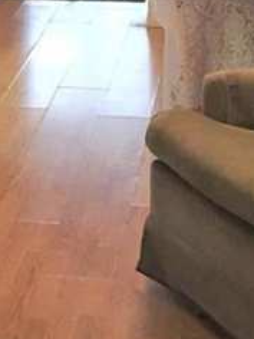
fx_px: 1282
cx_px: -49
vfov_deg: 14.4
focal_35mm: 131
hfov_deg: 11.1
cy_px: -102
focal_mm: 4.15
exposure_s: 1/30
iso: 50
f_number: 2.2
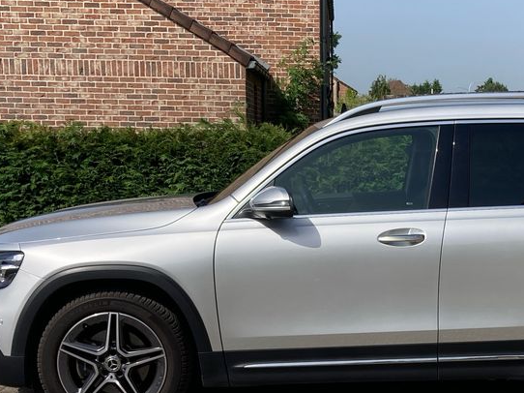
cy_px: 330
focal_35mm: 62
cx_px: 428
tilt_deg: -10.6
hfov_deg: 30.4
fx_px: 938
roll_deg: -2.5
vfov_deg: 23.2
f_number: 1.8
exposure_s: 1/2667
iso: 20
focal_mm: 3.99
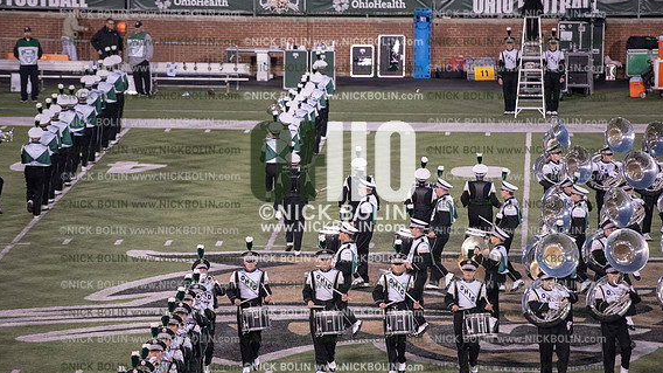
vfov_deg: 5.7
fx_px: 3761
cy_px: 177
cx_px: 333
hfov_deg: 10.1
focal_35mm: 214
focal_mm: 200
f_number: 3.2
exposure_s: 1/1250
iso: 5000
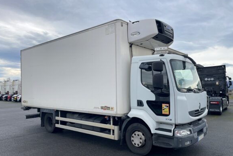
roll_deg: +1.7
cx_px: 119
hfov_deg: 65.5
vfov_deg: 46.3
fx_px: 181
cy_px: 88
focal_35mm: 28
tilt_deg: +2.4
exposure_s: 1/903
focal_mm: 4.2
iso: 32
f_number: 1.6
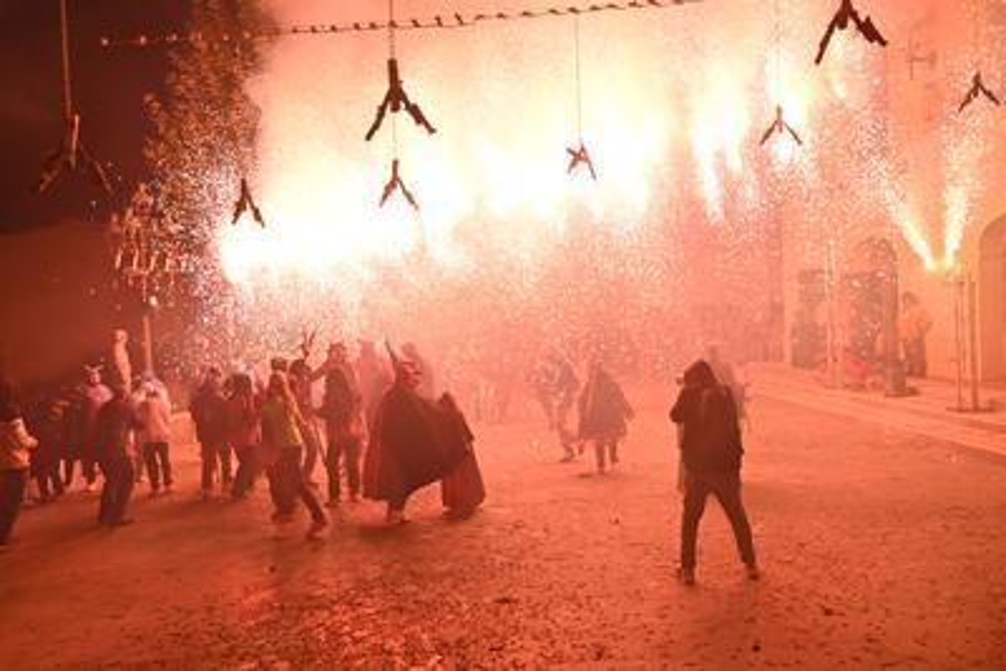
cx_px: 503
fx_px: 671
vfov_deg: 53.2
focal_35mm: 24
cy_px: 336
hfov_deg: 73.7
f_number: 4.5
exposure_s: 1/640
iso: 1600
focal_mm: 16
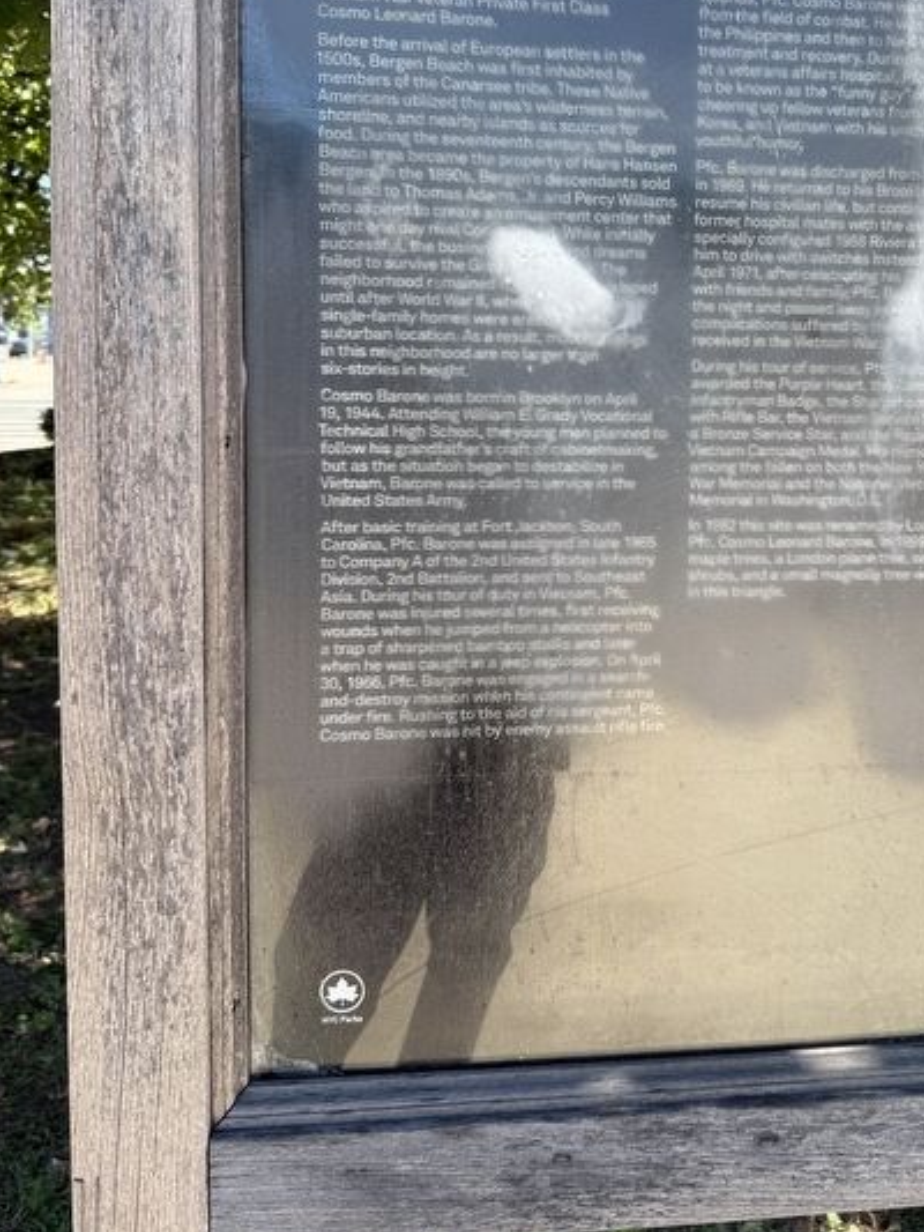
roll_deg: -0.9
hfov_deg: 38.8
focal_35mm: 36
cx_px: 670
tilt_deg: -2.6
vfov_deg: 50.4
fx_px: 1281
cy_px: 411
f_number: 1.78
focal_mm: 6.76
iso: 80
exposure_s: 1/992
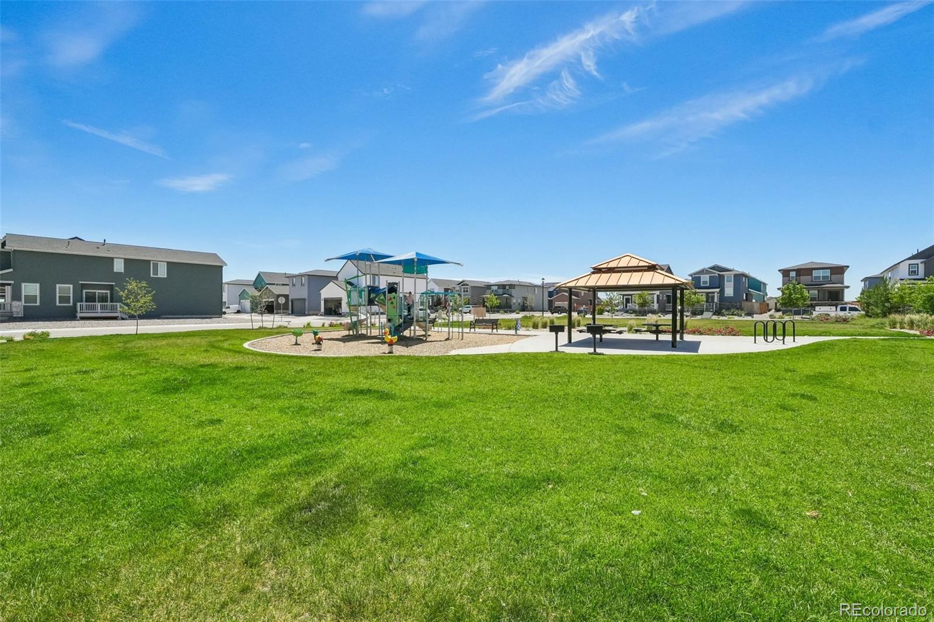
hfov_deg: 100.4
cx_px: 467
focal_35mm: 15
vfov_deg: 77.3
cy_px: 311
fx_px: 389
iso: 800
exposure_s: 1/4000
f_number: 8
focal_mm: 10
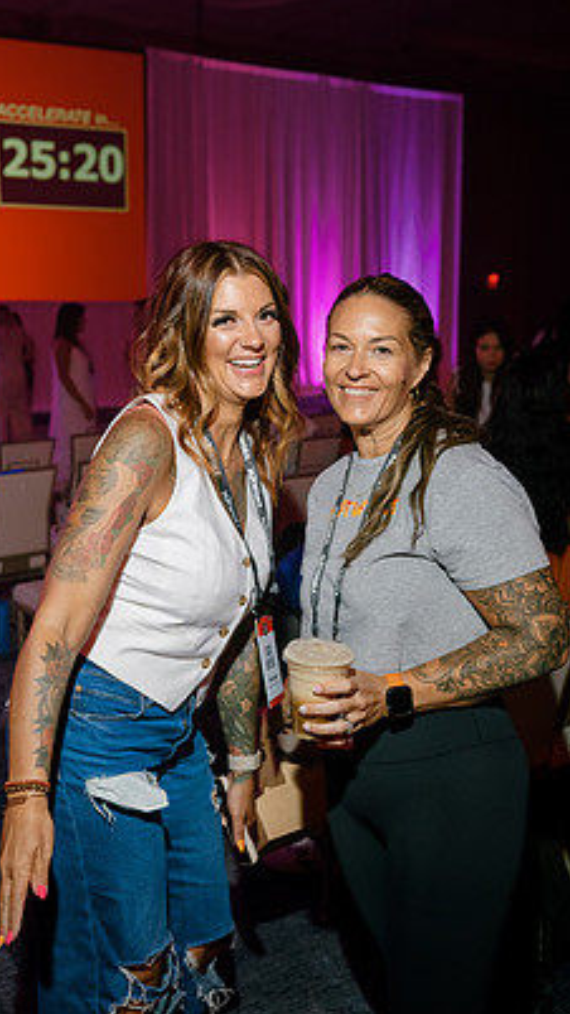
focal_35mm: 41
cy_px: 560
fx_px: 1102
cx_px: 245
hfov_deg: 29.0
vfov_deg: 49.3
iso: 1250
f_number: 4
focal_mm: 35
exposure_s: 1/160
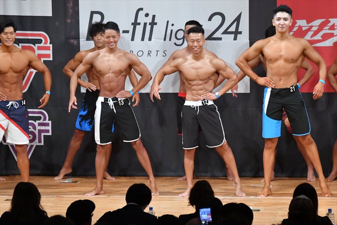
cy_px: 112
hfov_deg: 8.6
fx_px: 2246
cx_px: 168
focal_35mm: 240
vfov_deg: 5.7
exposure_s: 1/400
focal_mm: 160
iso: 10000
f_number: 5.6
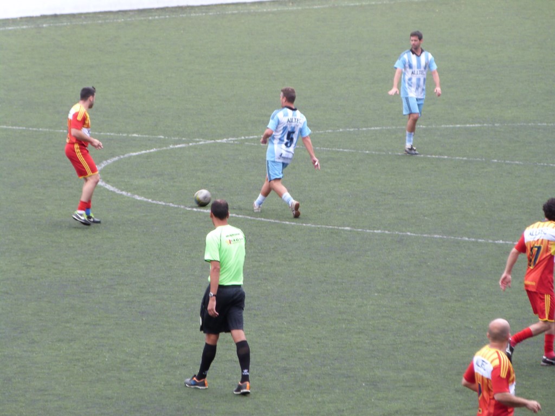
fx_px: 4457
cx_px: 278
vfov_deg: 5.3
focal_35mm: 278
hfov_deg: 7.1
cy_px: 208
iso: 200
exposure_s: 1/320
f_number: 4
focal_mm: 50
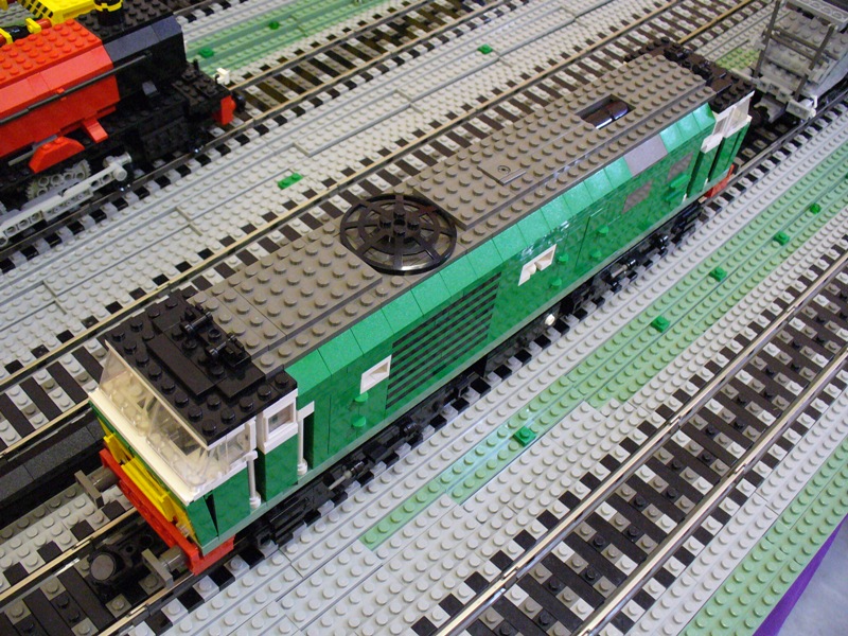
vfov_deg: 38.7
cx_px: 424
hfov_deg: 50.1
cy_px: 318
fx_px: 906
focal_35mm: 37
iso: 400
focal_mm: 6.1
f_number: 2.8
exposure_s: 1/30
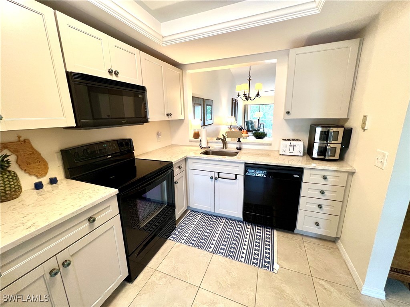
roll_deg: +1.7
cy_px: 154
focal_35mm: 13
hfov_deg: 106.2
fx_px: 154
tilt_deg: -14.7
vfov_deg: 89.9
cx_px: 205
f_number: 1.8
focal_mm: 1.57
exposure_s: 1/60
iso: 160
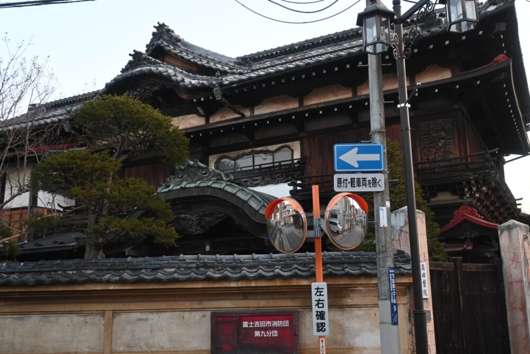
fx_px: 552
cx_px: 265
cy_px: 177
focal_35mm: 38
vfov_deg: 35.5
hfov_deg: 51.3
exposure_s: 1/125
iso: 720
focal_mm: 25
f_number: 4.2
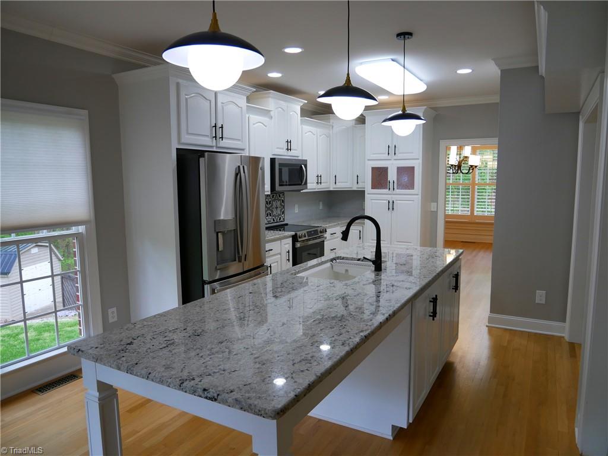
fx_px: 422
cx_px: 304
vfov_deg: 56.8
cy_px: 228
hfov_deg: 71.6
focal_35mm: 24
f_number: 3.5
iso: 250
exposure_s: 1/60
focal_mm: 12
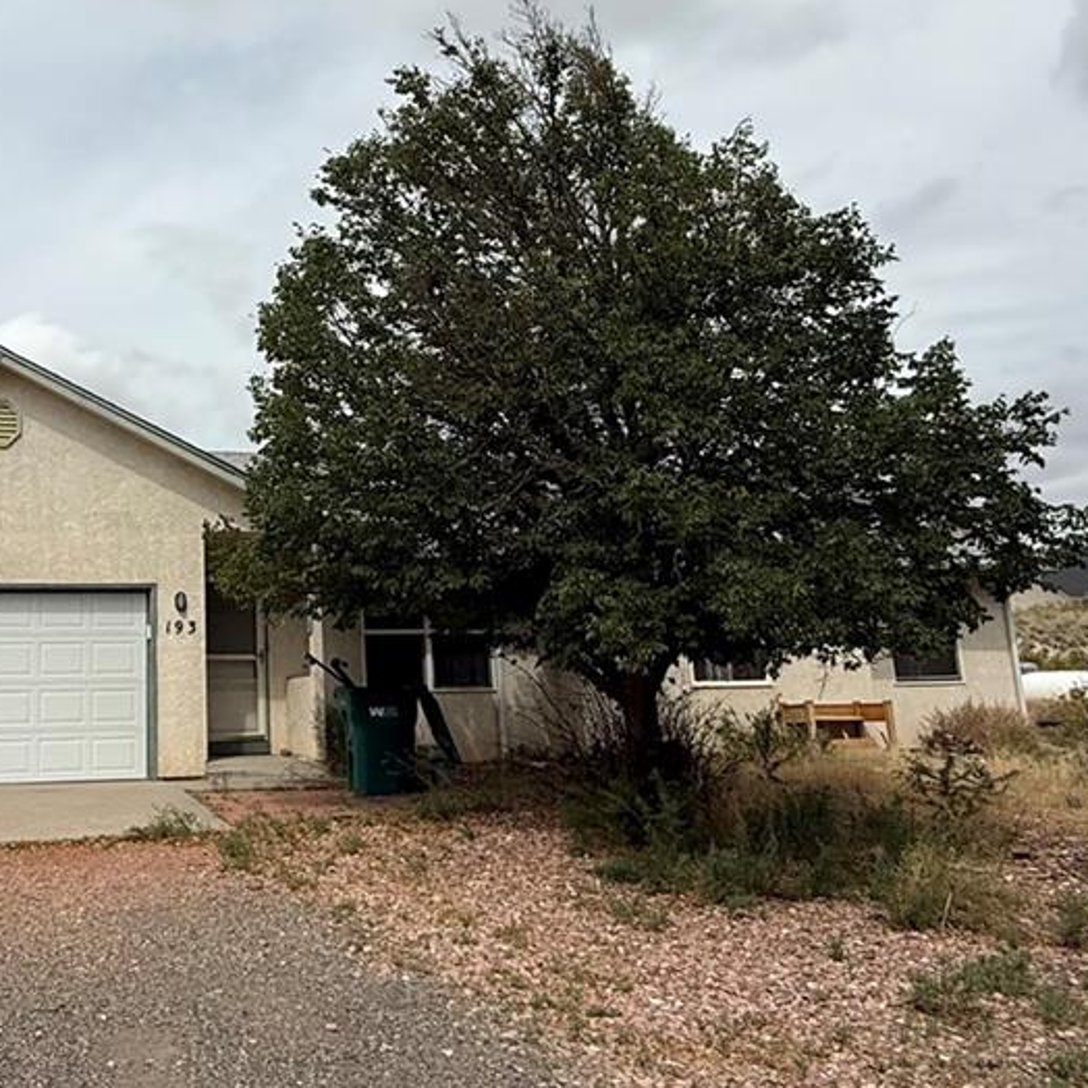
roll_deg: +0.8
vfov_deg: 48.2
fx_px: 1209
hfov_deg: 46.4
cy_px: 453
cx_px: 251
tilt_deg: +11.1
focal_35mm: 34
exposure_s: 1/3891
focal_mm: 2.22
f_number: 2.2
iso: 50
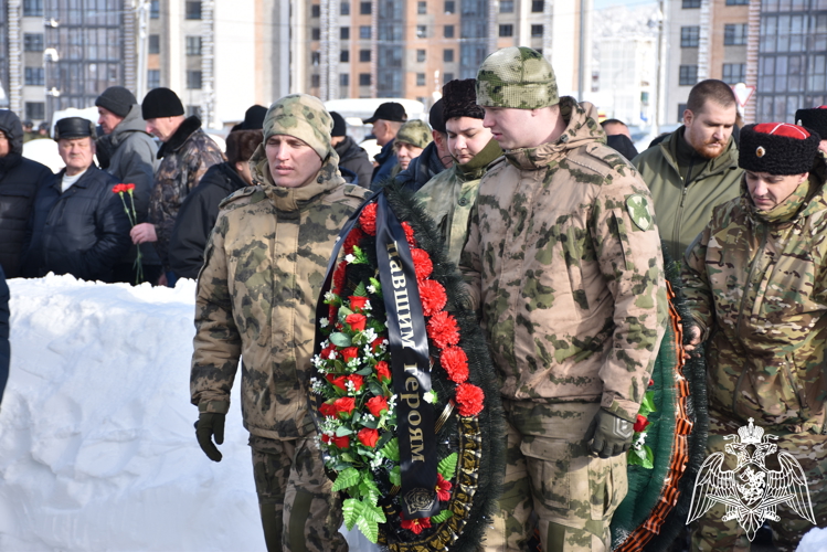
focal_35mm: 105
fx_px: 2413
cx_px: 414
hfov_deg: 19.4
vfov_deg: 13.1
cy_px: 276
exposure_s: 1/320
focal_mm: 70
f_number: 5
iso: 100
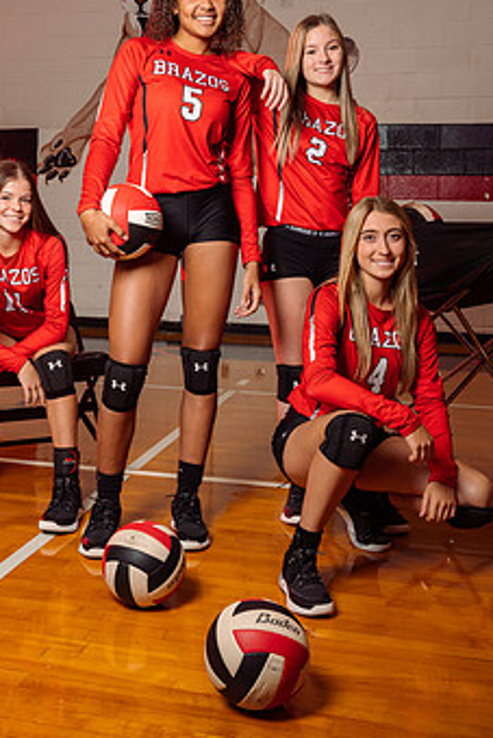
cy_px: 282
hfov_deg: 29.7
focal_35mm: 45
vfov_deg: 43.3
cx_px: 178
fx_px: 923
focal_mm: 34
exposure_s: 1/200
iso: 250
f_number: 7.1
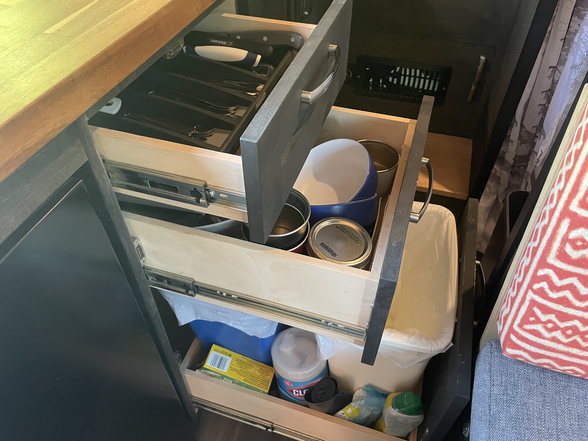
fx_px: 442
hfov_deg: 67.3
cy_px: 220
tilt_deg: -46.6
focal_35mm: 26
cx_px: 294
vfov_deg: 53.1
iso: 500
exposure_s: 1/40
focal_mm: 4.2
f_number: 1.6
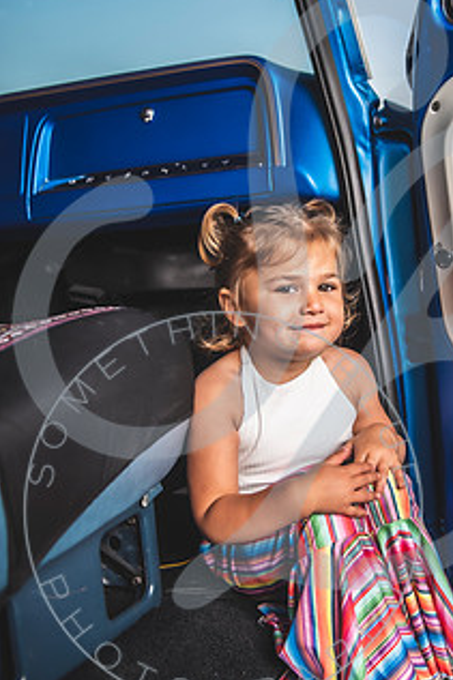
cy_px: 348
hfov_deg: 30.1
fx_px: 831
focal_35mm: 44
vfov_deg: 44.5
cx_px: 320
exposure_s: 1/500
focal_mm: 31
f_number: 2.8
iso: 80
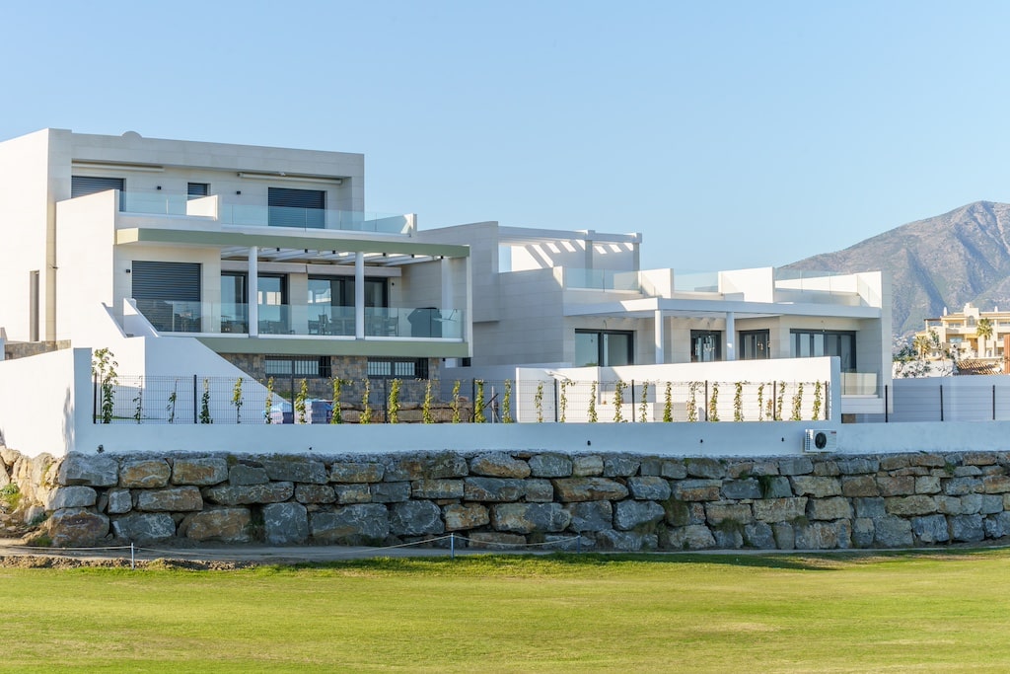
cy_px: 337
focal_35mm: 70
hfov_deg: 28.8
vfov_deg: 19.5
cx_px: 505
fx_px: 1964
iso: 250
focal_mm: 70
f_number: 13
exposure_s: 1/640
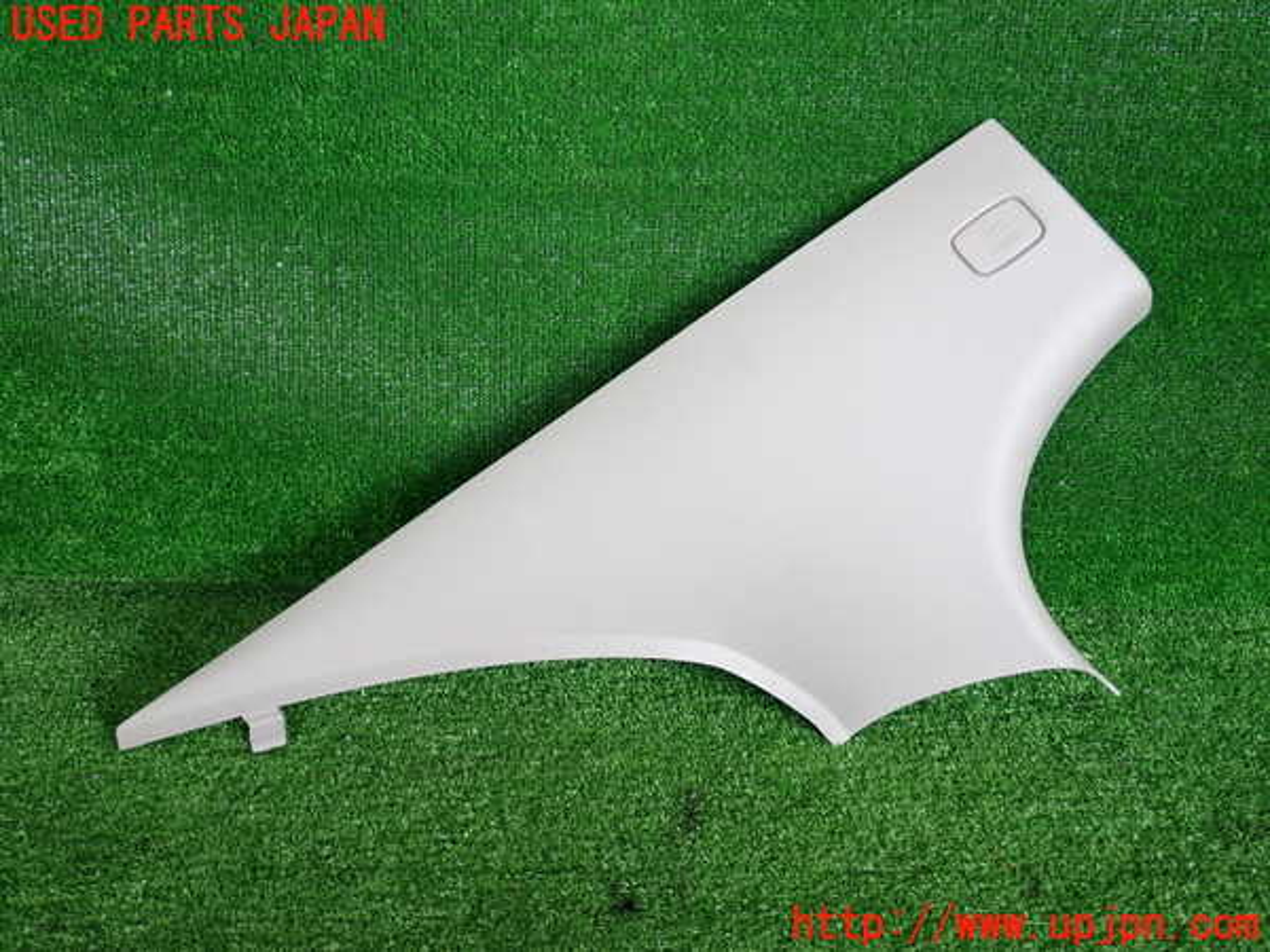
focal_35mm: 36
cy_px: 476
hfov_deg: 51.4
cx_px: 635
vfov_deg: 39.7
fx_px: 1321
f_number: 2.5
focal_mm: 6.37
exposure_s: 1/125
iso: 160
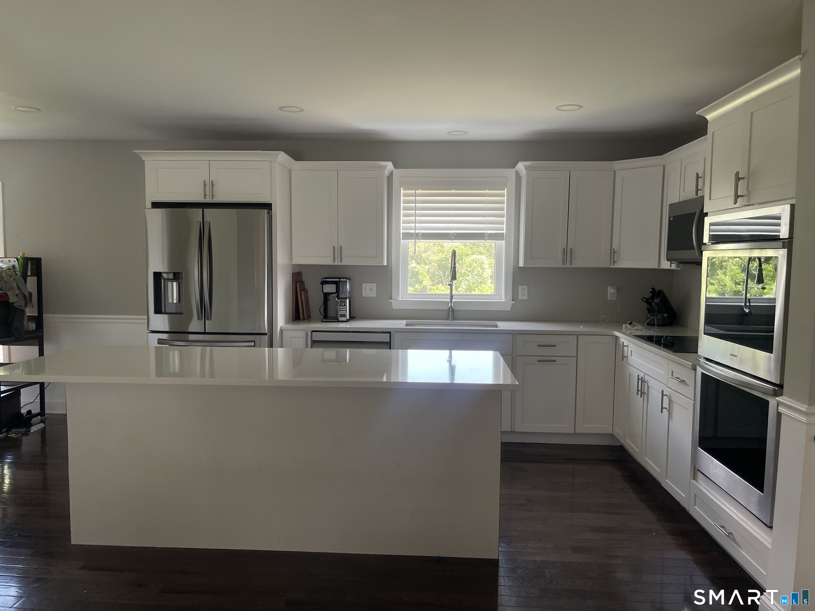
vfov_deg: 54.9
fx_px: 589
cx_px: 408
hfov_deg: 69.4
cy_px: 306
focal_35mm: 25
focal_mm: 5.1
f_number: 1.6
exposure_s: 1/121
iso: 64
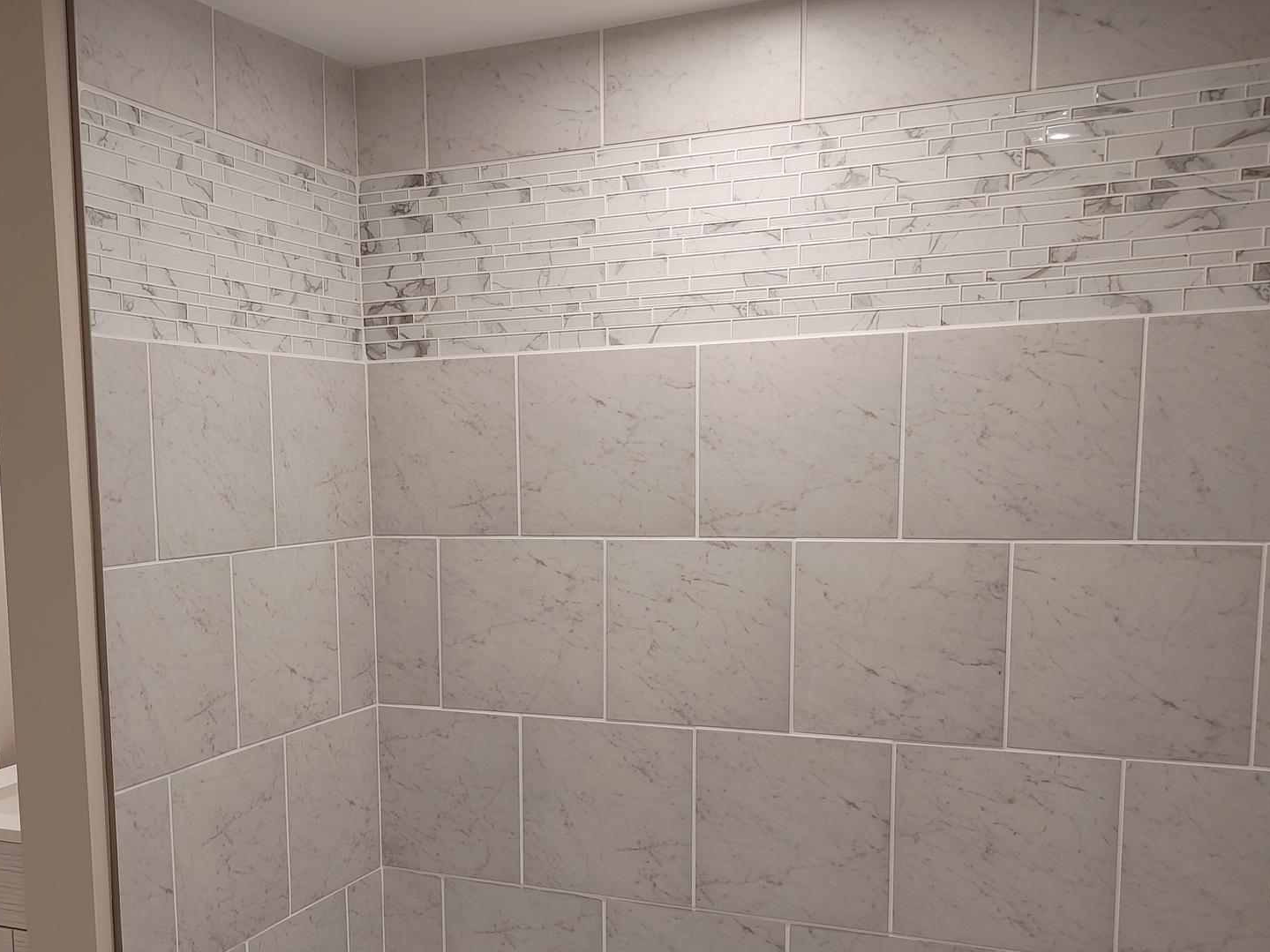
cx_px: 413
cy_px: 648
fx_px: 1357
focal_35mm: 37
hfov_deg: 49.2
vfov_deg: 38.2
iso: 100
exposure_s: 1/60
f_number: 1.8
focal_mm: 5.58
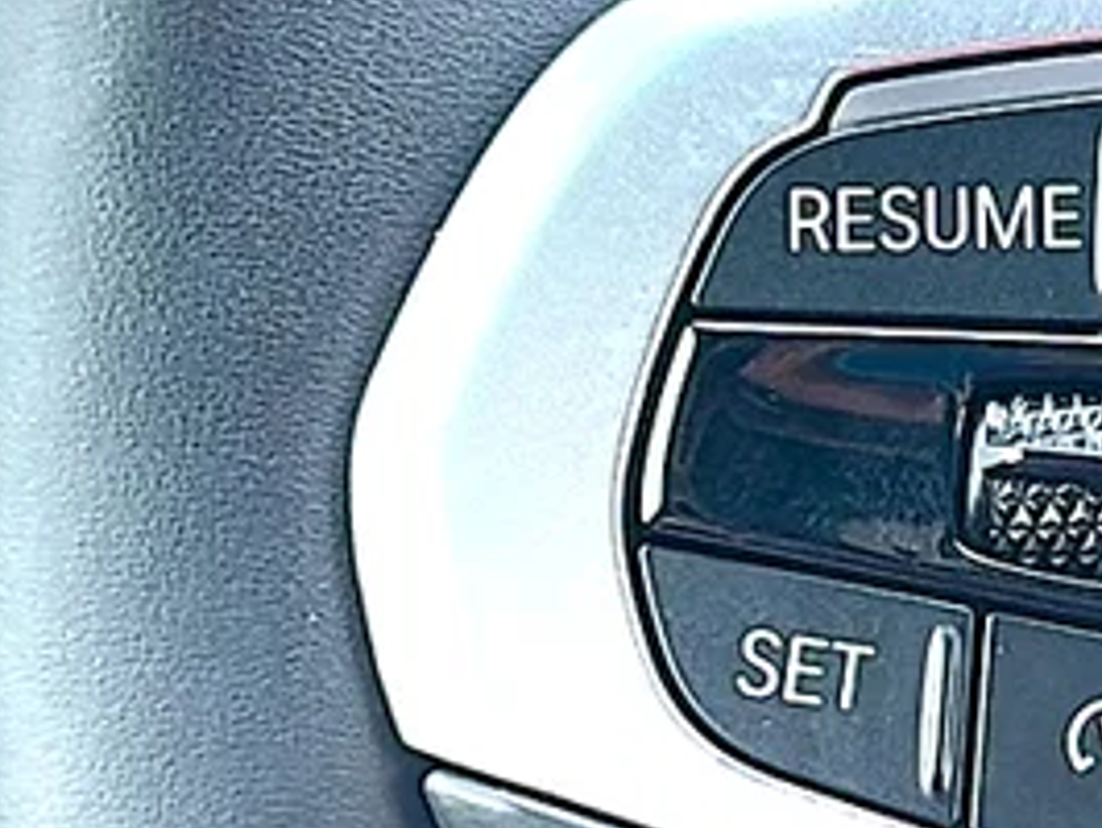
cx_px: 1073
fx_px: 3856
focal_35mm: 121
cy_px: 474
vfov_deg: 12.3
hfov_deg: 16.0
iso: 100
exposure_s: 1/132
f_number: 1.78
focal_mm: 6.86
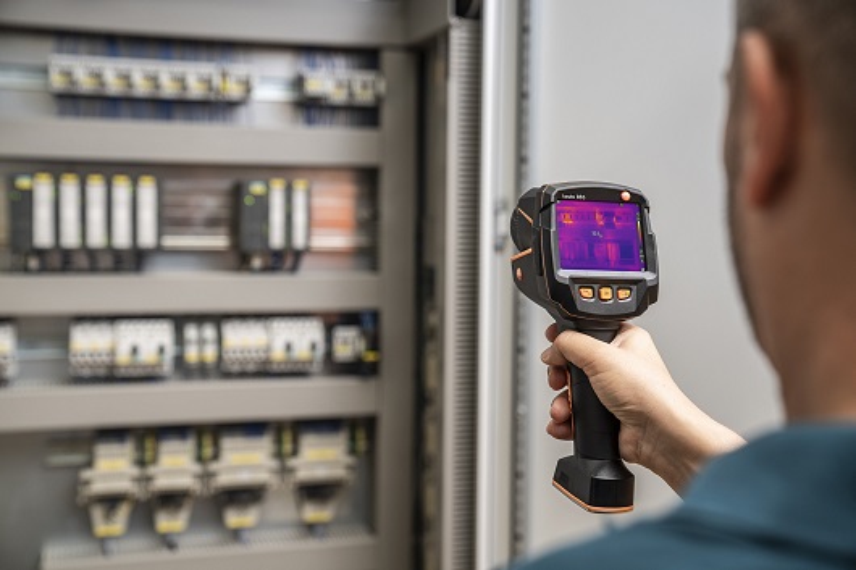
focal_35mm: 51
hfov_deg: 38.9
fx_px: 1212
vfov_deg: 26.5
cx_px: 428
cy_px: 285
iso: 250
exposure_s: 1/160
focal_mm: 51
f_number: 3.5
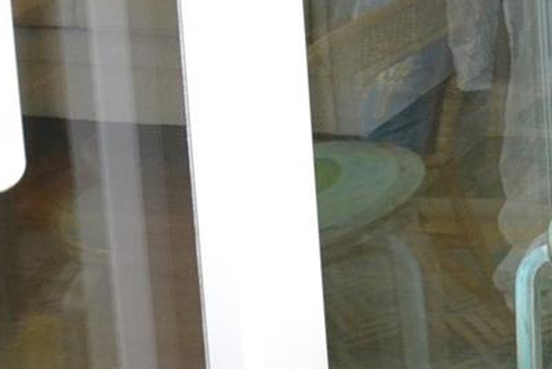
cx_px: 839
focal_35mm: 84
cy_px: -323
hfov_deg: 20.5
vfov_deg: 14.1
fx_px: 1288
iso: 2000
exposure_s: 1/60
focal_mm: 14
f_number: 4
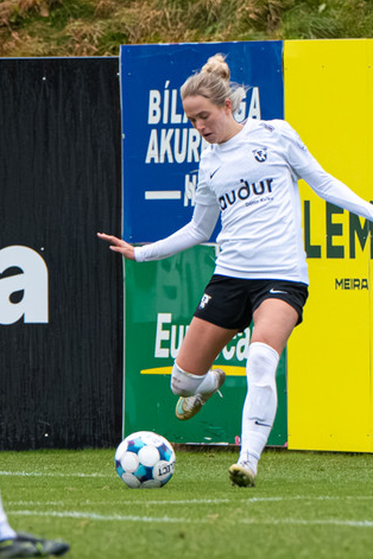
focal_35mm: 1025
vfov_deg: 2.0
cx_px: 168
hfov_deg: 1.3
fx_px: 15929
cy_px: 165
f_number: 5.6
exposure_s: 1/1000
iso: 2800
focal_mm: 280
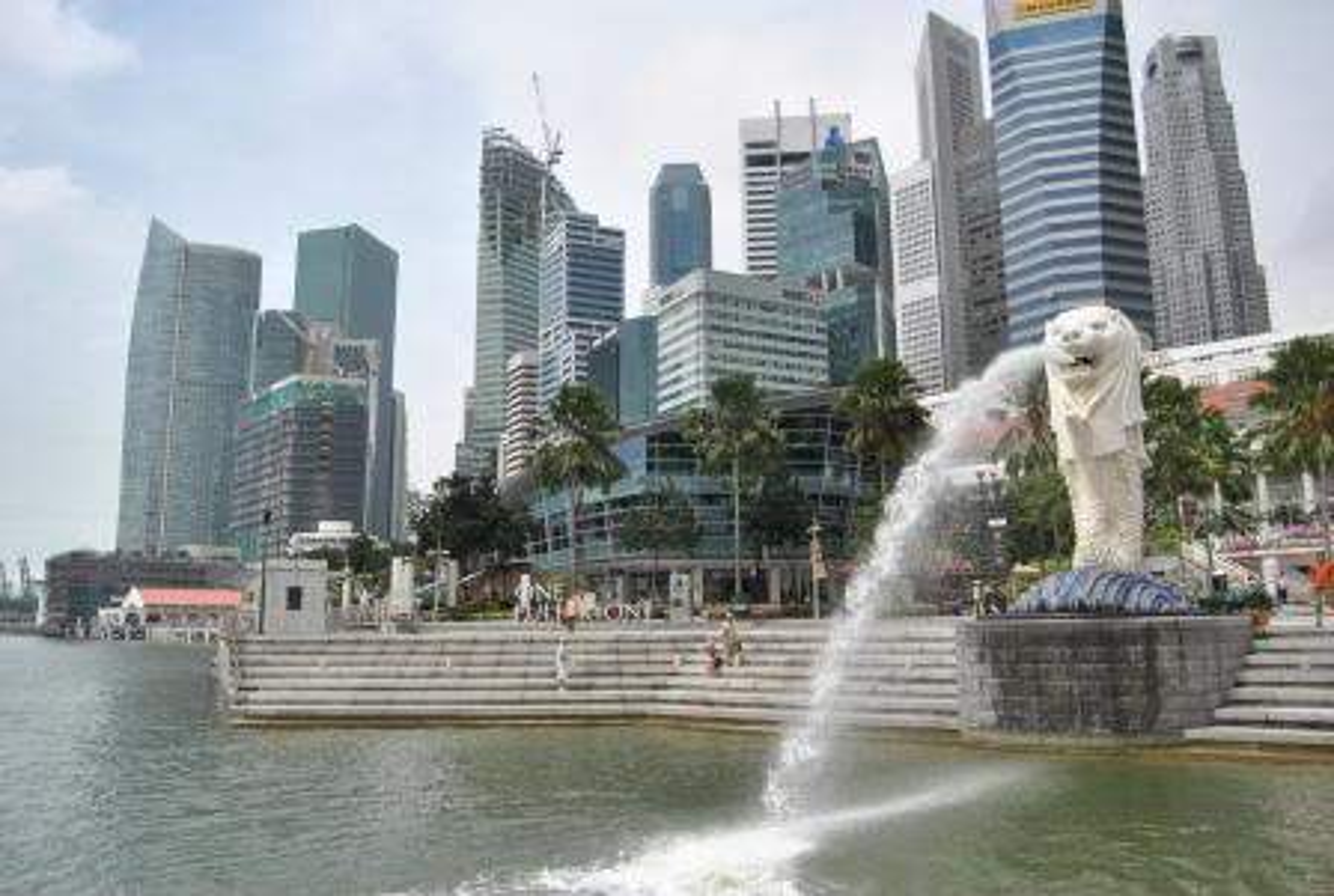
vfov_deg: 48.2
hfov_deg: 67.3
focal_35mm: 27
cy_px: 448
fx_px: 1003
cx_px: 667
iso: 400
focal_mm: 18
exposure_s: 1/2500
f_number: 7.1
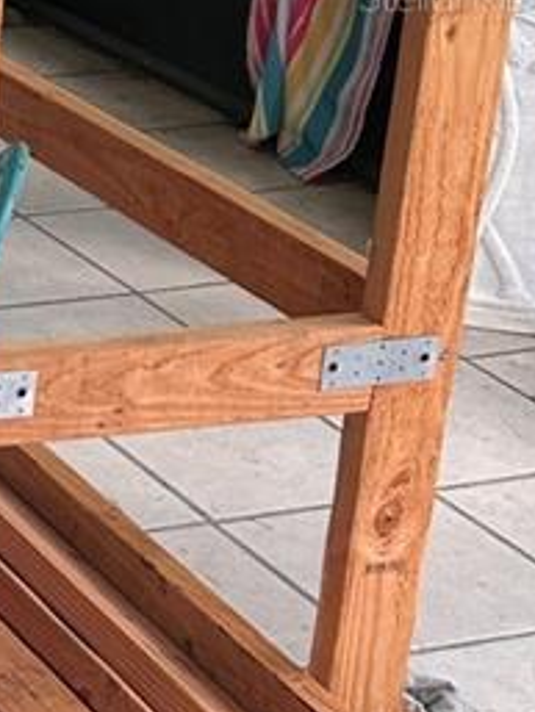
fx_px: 2306
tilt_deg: -15.6
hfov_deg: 11.3
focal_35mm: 112
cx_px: -693
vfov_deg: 17.2
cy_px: -6
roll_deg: -0.3
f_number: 1.78
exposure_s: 1/159
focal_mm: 6.86
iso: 64
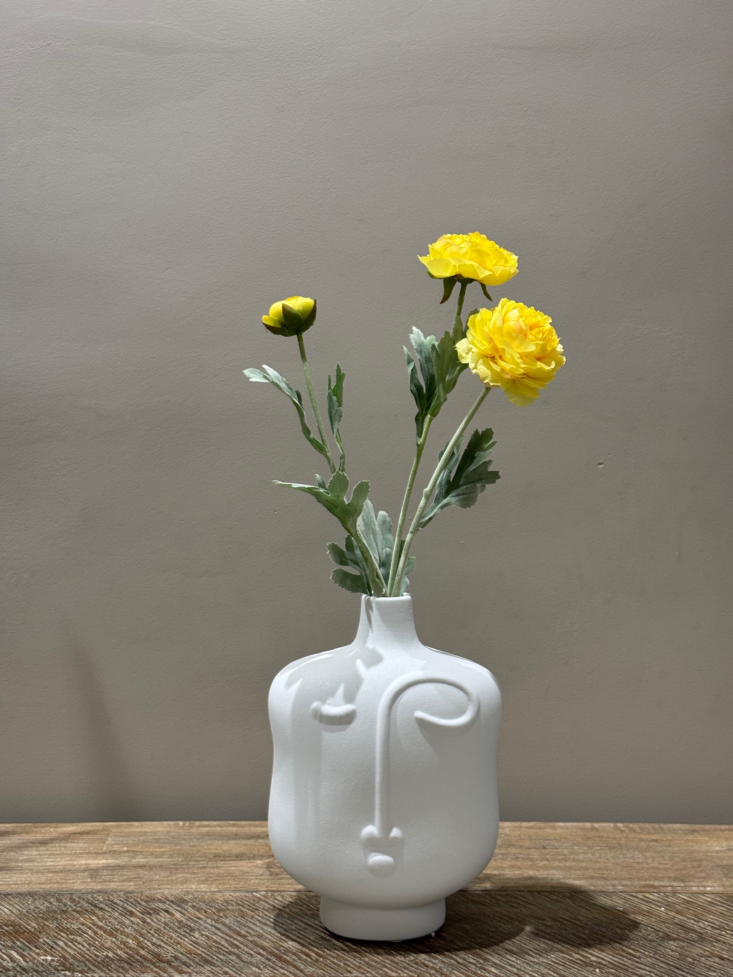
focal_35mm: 48
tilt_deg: -4.9
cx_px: 366
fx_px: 1355
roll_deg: -1.3
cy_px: 488
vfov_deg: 39.7
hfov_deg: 30.3
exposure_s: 1/100
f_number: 1.78
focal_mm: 6.76
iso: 100
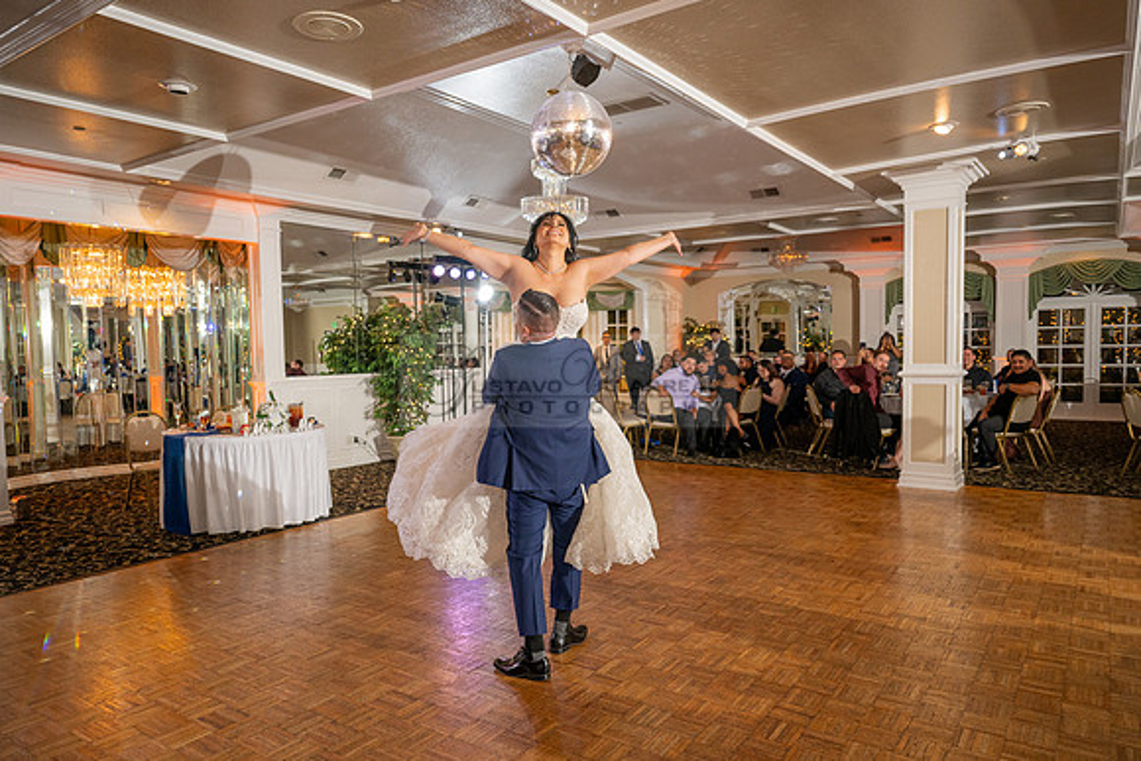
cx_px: 570
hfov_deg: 73.7
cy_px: 380
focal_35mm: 24
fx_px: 761
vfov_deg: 53.2
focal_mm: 24
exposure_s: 1/160
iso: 640
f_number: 3.2
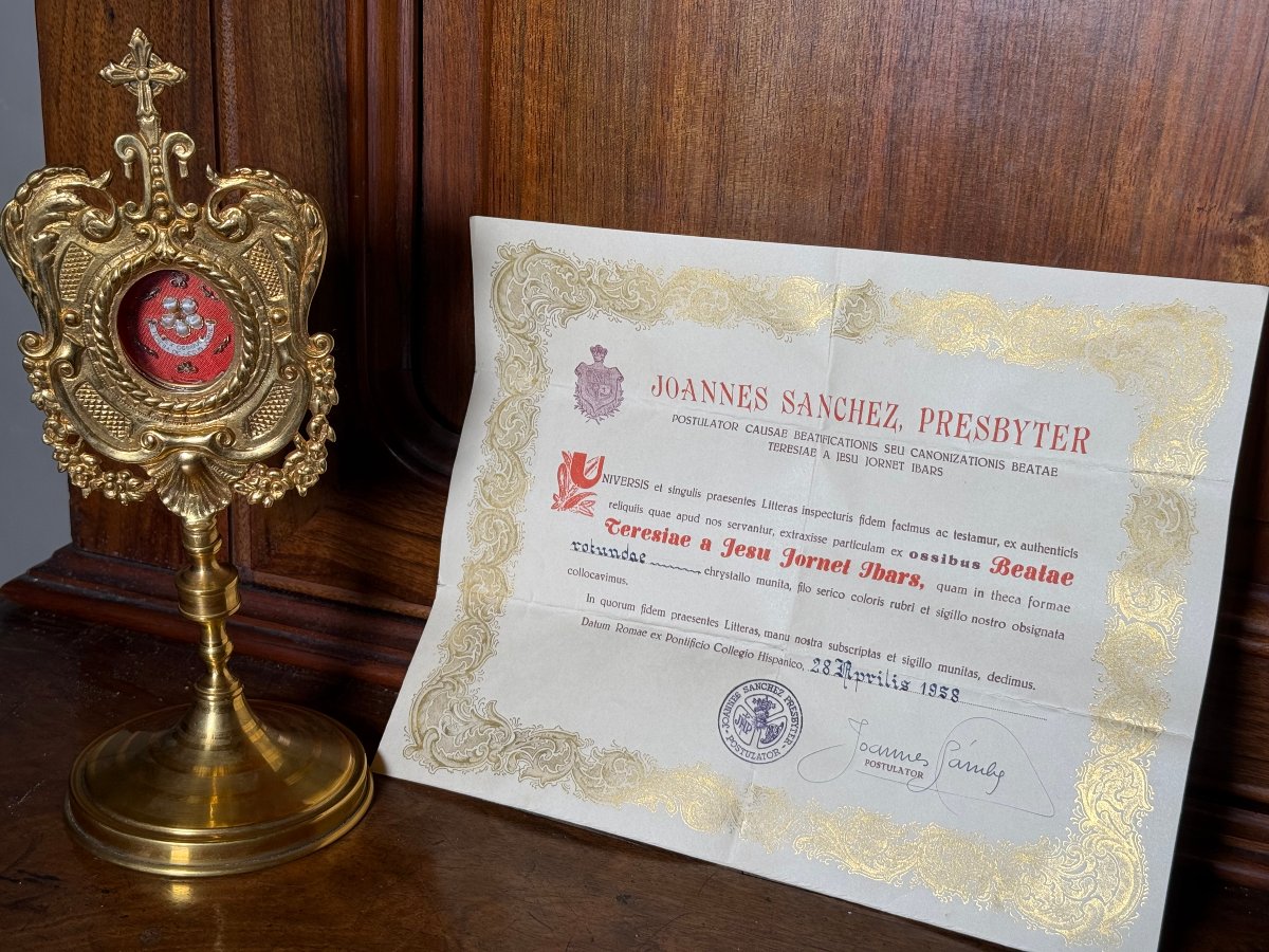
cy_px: 476
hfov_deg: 39.7
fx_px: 1760
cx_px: 634
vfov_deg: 30.3
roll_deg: -3.2
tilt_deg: -20.3
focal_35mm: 48
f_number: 1.78
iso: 50
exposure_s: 1/129
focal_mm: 6.76
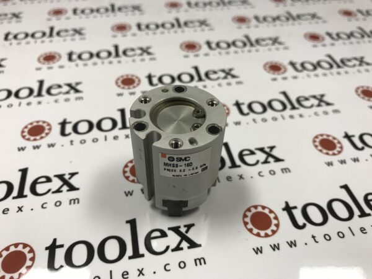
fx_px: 301
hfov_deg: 63.4
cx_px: 186
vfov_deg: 49.7
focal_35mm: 28
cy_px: 140
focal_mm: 3.99
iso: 32
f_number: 1.8
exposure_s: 1/33
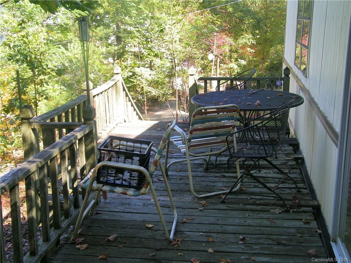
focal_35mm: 44
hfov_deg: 42.9
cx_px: 176
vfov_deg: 32.9
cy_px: 132
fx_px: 446
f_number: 3.9
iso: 80
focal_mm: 7.9
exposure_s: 1/125
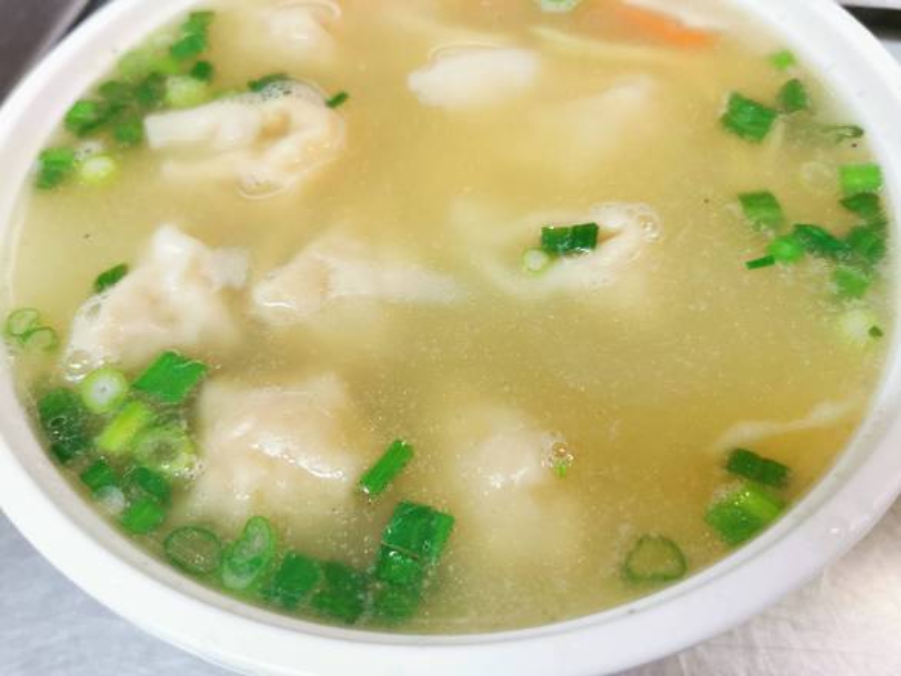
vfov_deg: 51.4
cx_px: 450
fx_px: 703
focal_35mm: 27
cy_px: 338
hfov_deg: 65.3
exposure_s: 1/50
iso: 250
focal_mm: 5.56
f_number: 1.6
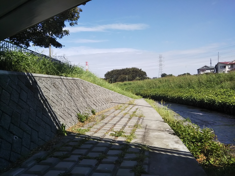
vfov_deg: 46.8
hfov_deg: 60.0
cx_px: 118
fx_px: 204
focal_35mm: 30
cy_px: 88
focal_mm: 4
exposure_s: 1/1084
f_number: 2.2
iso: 20
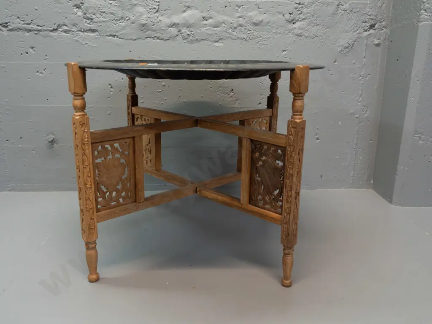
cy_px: 162
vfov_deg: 46.8
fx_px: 374
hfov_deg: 60.0
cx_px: 216
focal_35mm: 30
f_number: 5
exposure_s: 1/125
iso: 2500
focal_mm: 15
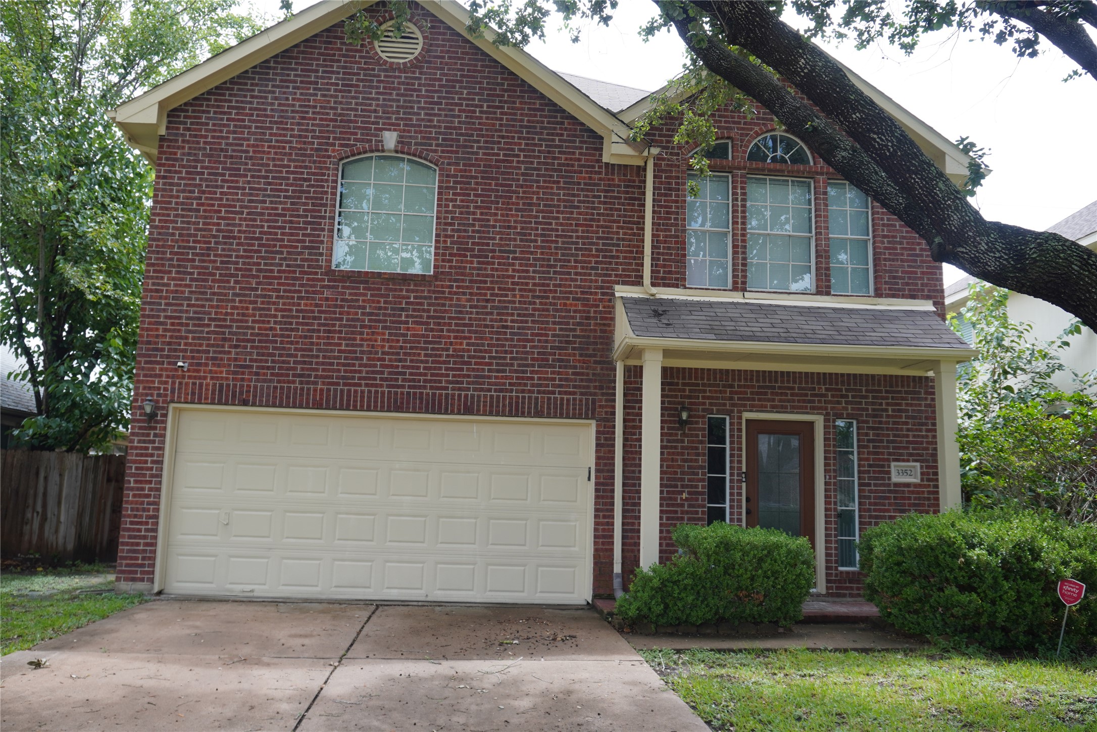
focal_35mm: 30
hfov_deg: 61.9
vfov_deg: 43.6
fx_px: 914
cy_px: 366
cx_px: 548
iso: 100
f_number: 5.6
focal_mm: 20
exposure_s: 1/160
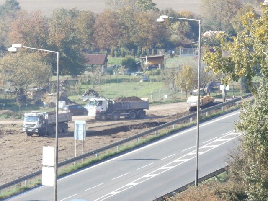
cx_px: 134
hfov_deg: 9.9
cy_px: 100
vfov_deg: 7.4
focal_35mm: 200
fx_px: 1548
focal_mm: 35.34
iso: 125
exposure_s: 1/125
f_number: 5.8
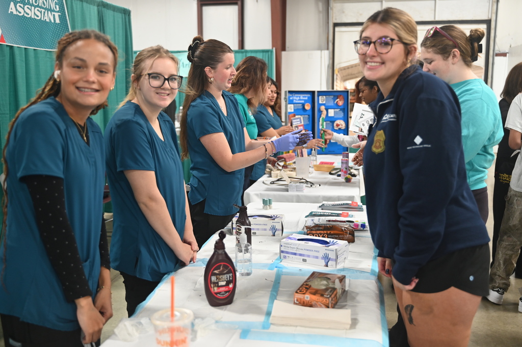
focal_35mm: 35
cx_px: 261
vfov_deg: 37.8
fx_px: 507
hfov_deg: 54.5
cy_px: 174
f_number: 2.8
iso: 1600
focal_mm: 35
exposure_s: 1/125
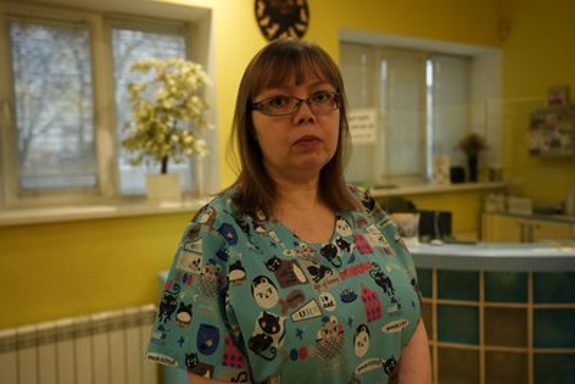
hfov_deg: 61.9
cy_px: 192
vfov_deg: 43.6
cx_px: 288
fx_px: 479
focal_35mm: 30
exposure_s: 1/50
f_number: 2.8
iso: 400
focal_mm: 30
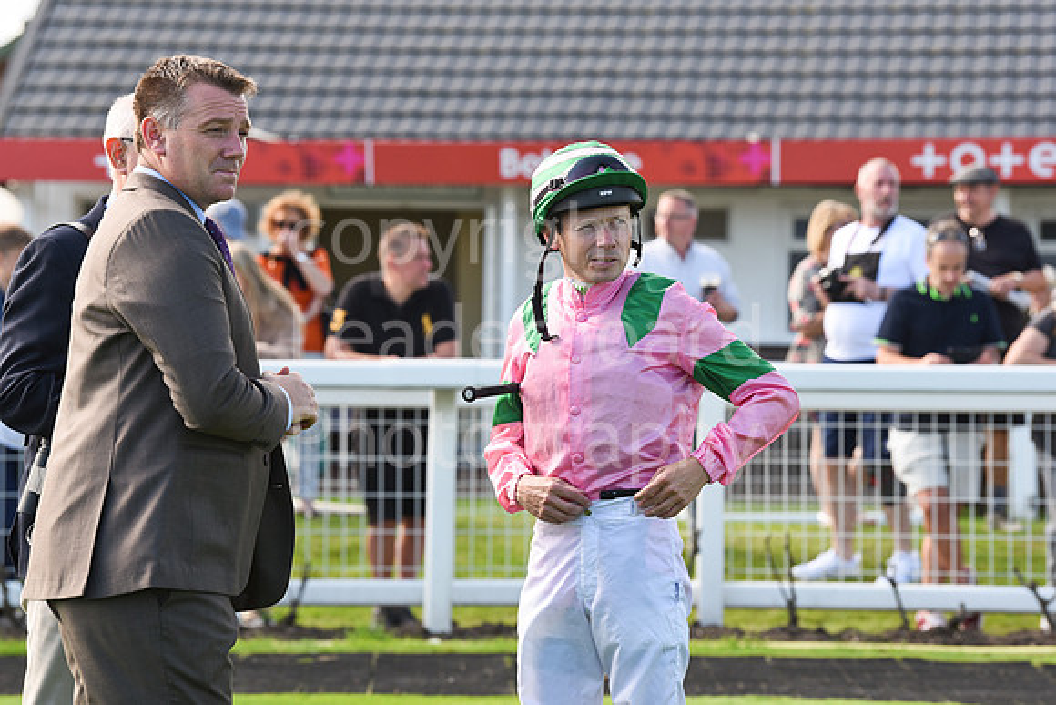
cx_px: 528
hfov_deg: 12.8
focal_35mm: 160
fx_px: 4694
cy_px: 352
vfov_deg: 8.6
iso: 500
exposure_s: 1/1000
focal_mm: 160
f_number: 5.6
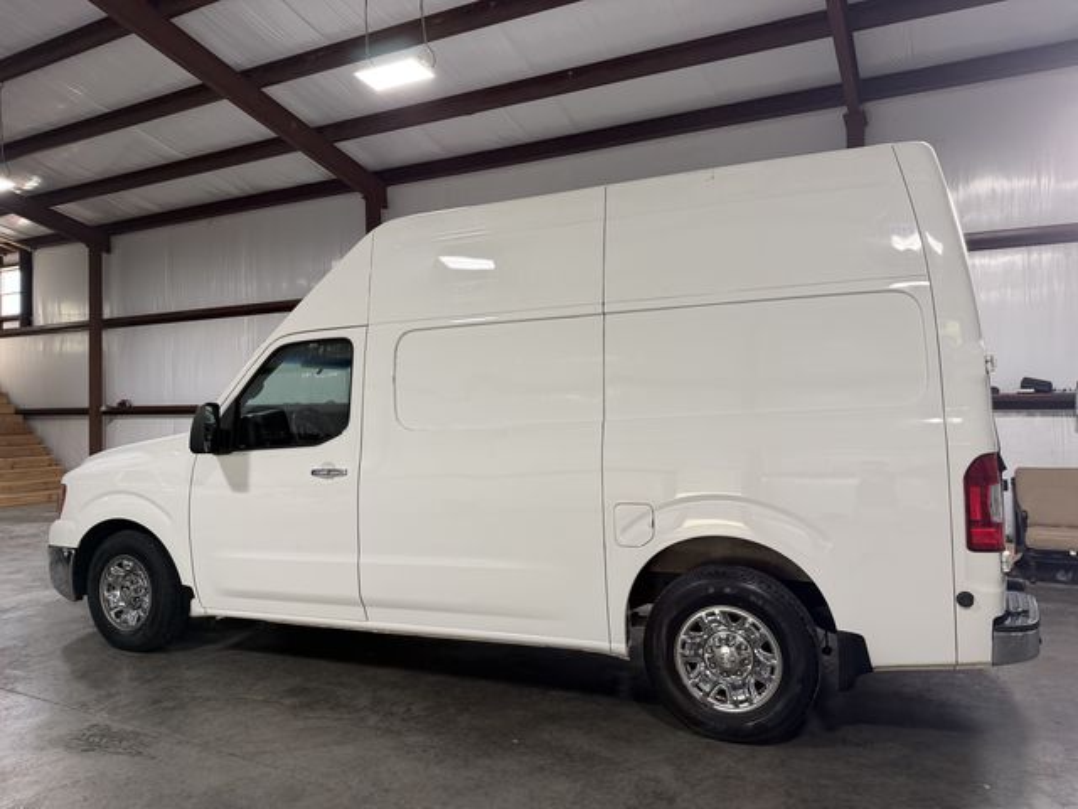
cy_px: 404
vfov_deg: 56.8
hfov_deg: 71.6
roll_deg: +1.3
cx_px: 539
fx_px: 747
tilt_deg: +1.0
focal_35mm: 24
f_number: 1.78
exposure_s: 1/121
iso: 160
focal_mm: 6.76
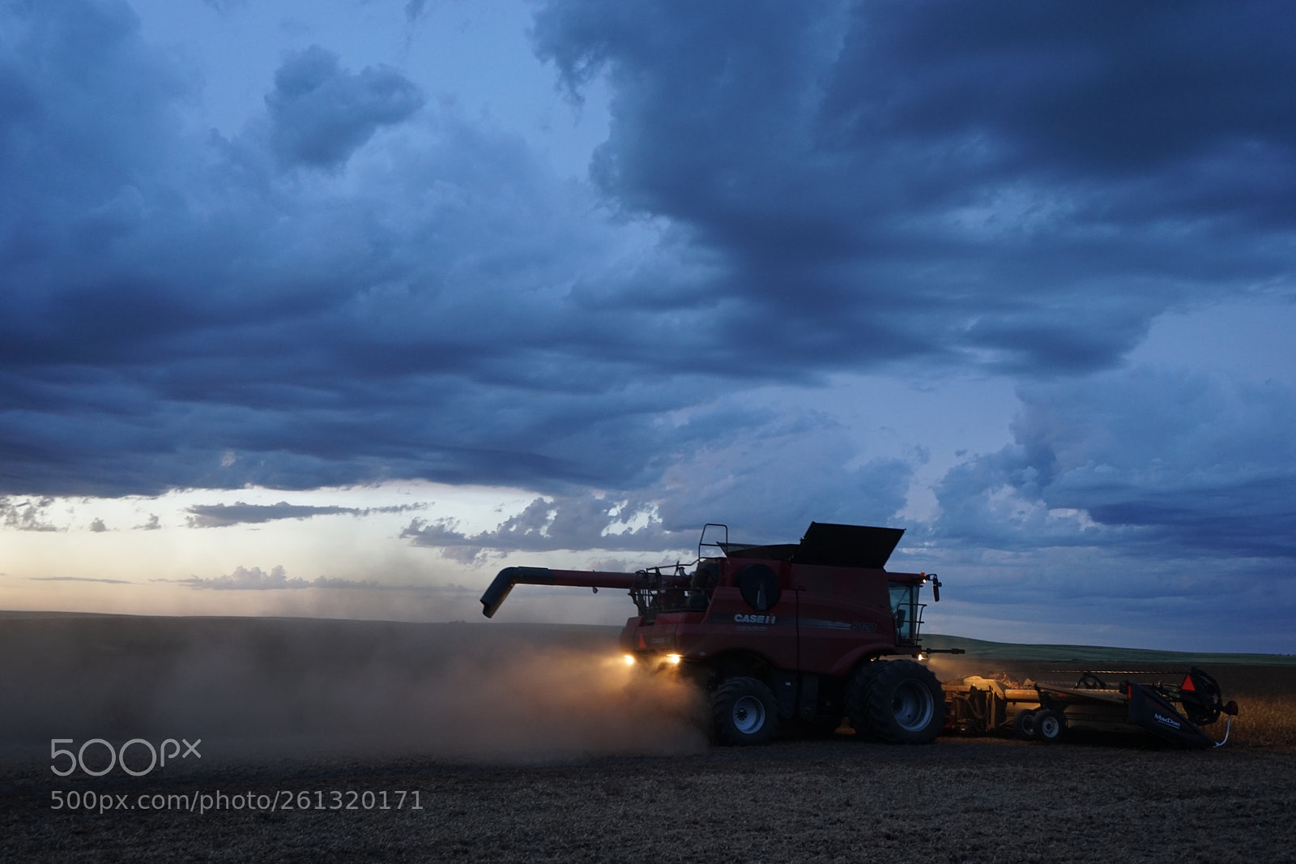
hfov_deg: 55.8
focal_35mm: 34
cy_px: 432
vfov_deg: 38.9
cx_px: 648
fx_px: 1224
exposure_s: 1/15
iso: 800
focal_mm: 34
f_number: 4
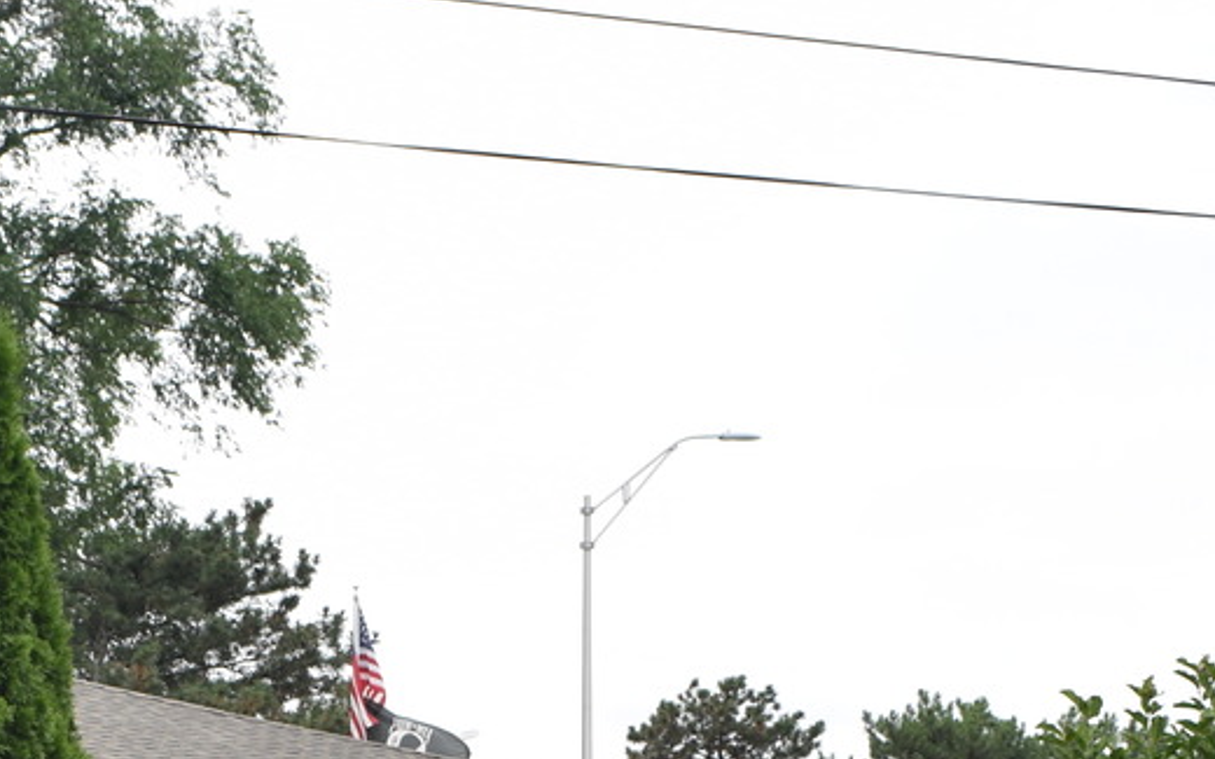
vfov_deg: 11.5
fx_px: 3629
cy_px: 1123
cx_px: 241
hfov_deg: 18.8
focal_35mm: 110
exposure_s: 1/200
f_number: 7.1
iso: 100
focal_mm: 23
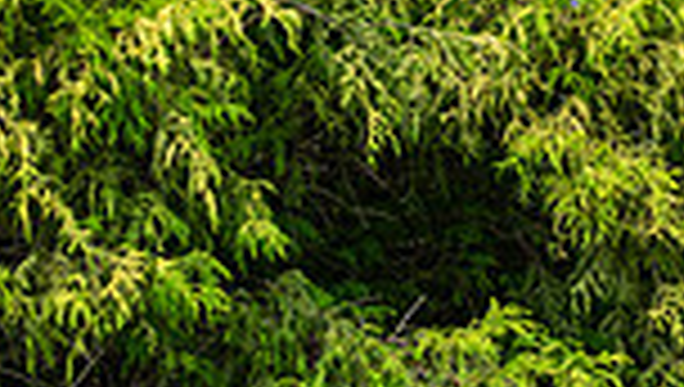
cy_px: -232
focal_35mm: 279
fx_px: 5067
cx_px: 580
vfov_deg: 4.3
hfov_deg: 7.7
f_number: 3.2
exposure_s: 1/500
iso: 200
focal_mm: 70
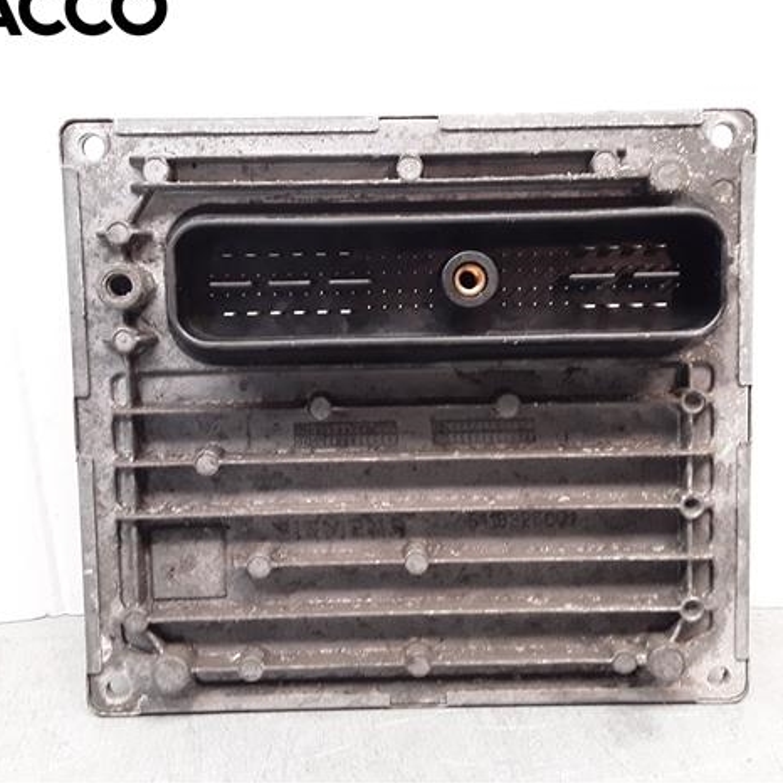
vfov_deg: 48.4
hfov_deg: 48.4
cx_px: 381
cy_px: 381
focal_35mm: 34
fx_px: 870
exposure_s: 1/50
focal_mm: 2.91
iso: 100
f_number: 1.9
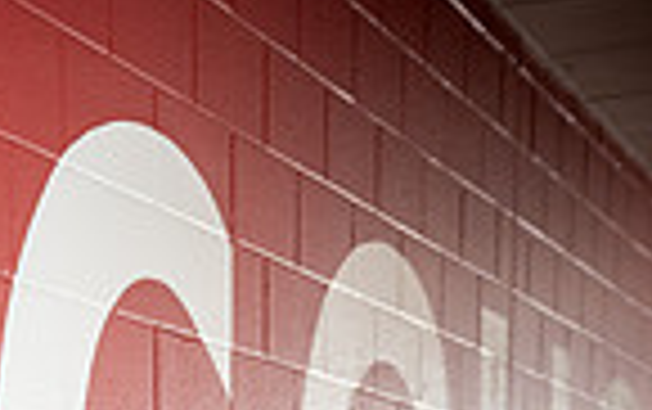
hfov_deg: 16.7
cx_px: 72
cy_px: 960
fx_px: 2188
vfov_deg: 9.6
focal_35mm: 123
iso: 400
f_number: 5
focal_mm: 39
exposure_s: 1/250
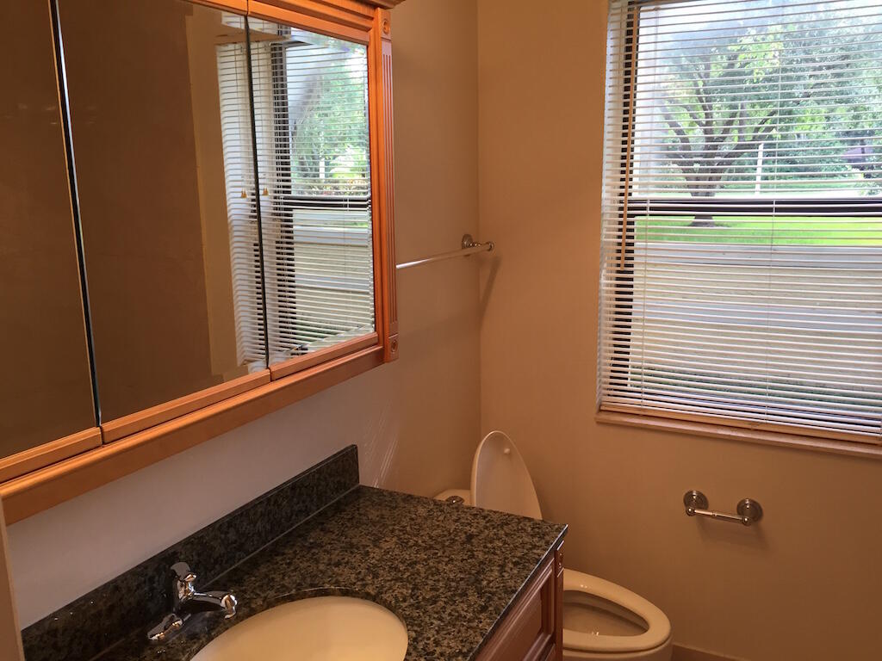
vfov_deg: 48.2
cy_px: 330
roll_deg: +0.3
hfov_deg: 61.7
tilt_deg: -9.7
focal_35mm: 29
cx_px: 441
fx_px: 739
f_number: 2.2
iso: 32
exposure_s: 1/40
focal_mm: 4.15
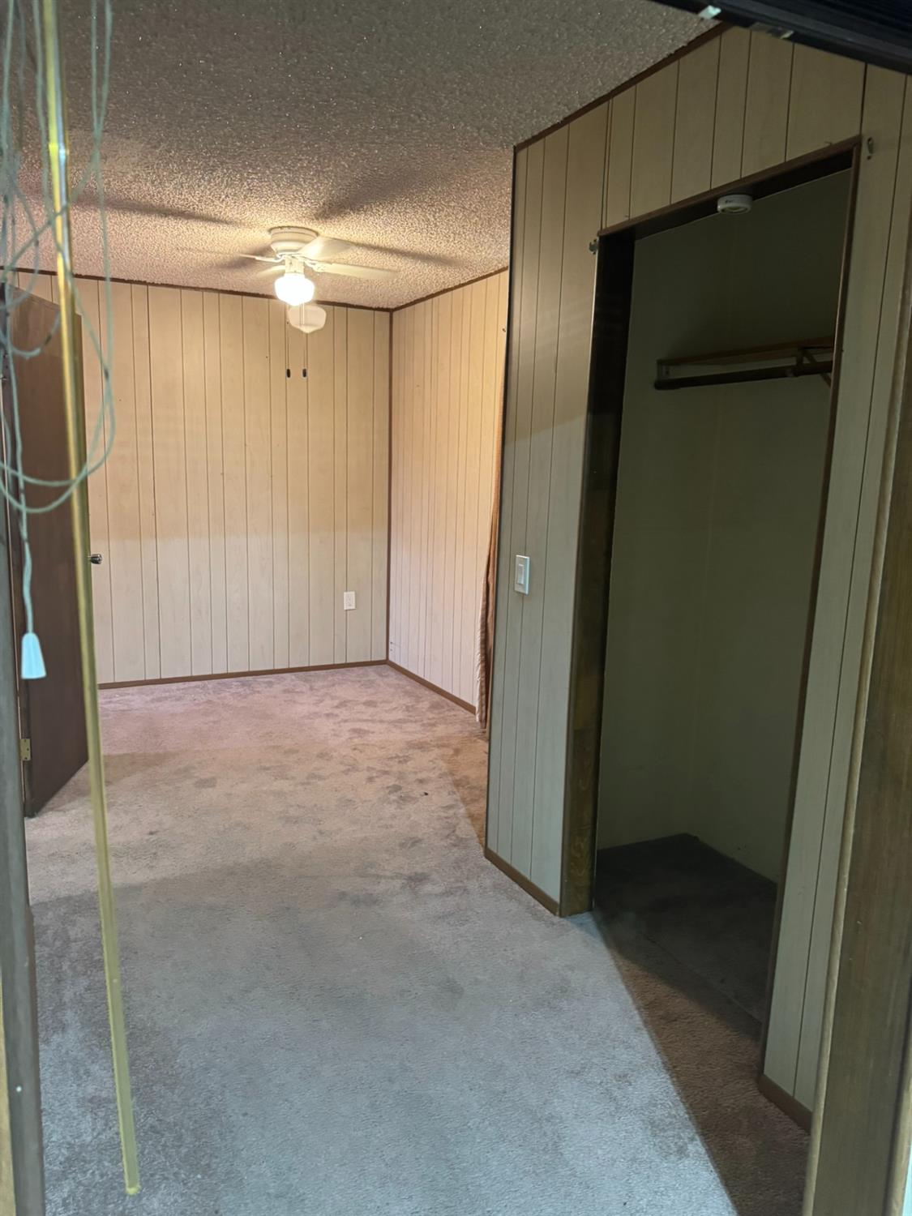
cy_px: 608
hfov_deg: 56.8
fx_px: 843
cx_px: 456
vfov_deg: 71.6
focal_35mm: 24
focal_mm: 6.76
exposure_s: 1/60
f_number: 1.78
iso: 800
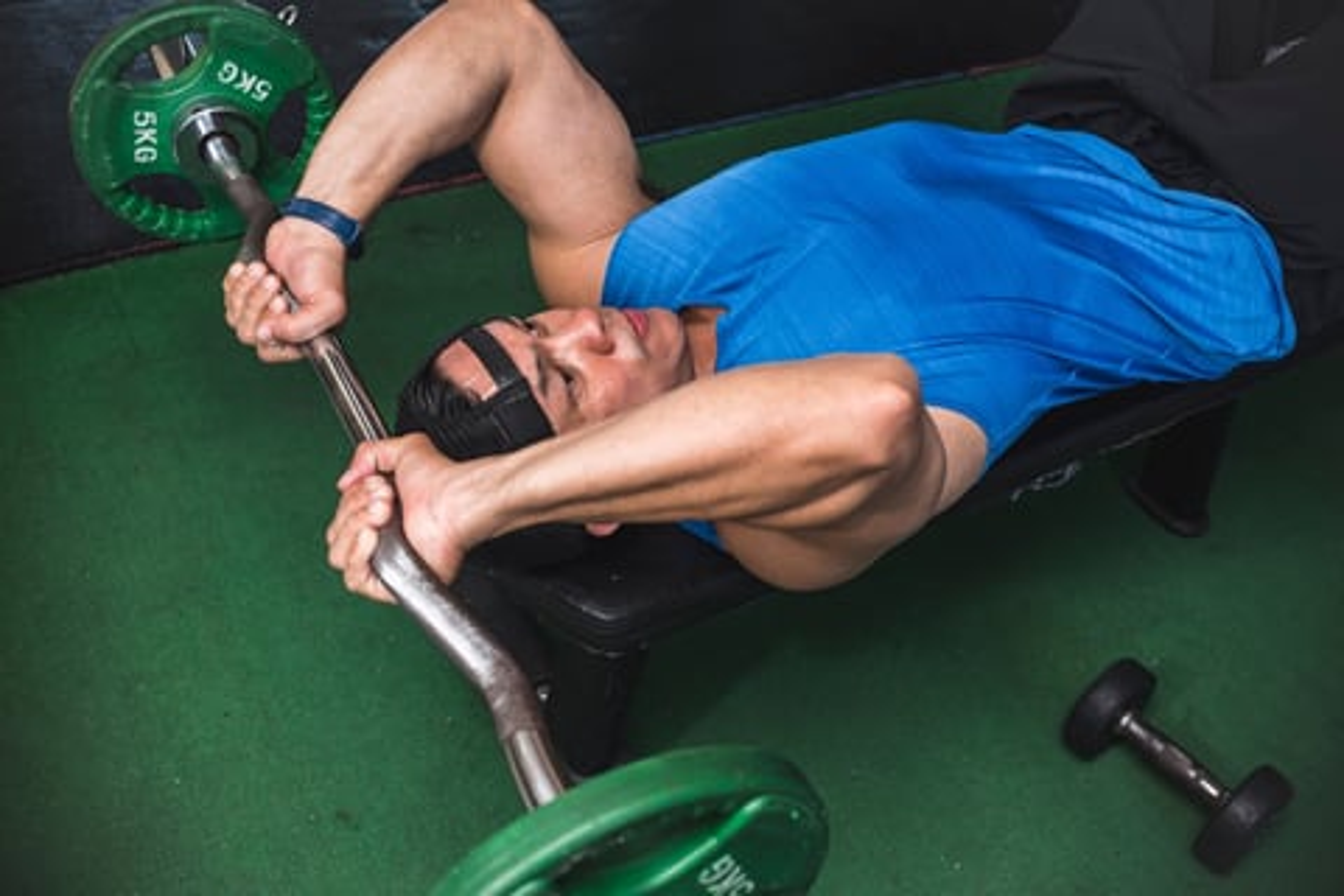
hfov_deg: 54.4
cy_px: 448
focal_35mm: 35
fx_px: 1307
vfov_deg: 37.9
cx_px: 672
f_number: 4.5
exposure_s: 1/160
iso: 200
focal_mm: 35
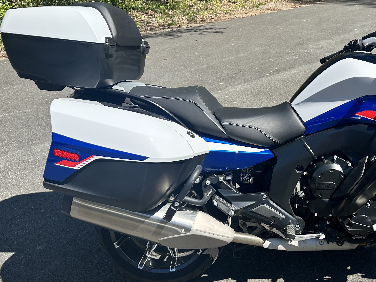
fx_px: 413
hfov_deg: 47.3
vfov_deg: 37.6
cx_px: 279
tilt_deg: -21.4
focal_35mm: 38
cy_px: 121
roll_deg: +2.6
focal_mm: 6.86
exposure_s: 1/2410
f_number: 1.78
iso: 80
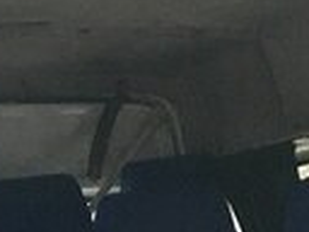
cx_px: 220
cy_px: 483
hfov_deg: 17.5
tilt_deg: -11.4
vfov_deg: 11.7
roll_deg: +5.1
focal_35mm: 112
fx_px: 1000
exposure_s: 1/17
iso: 320
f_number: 2.2
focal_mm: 4.15
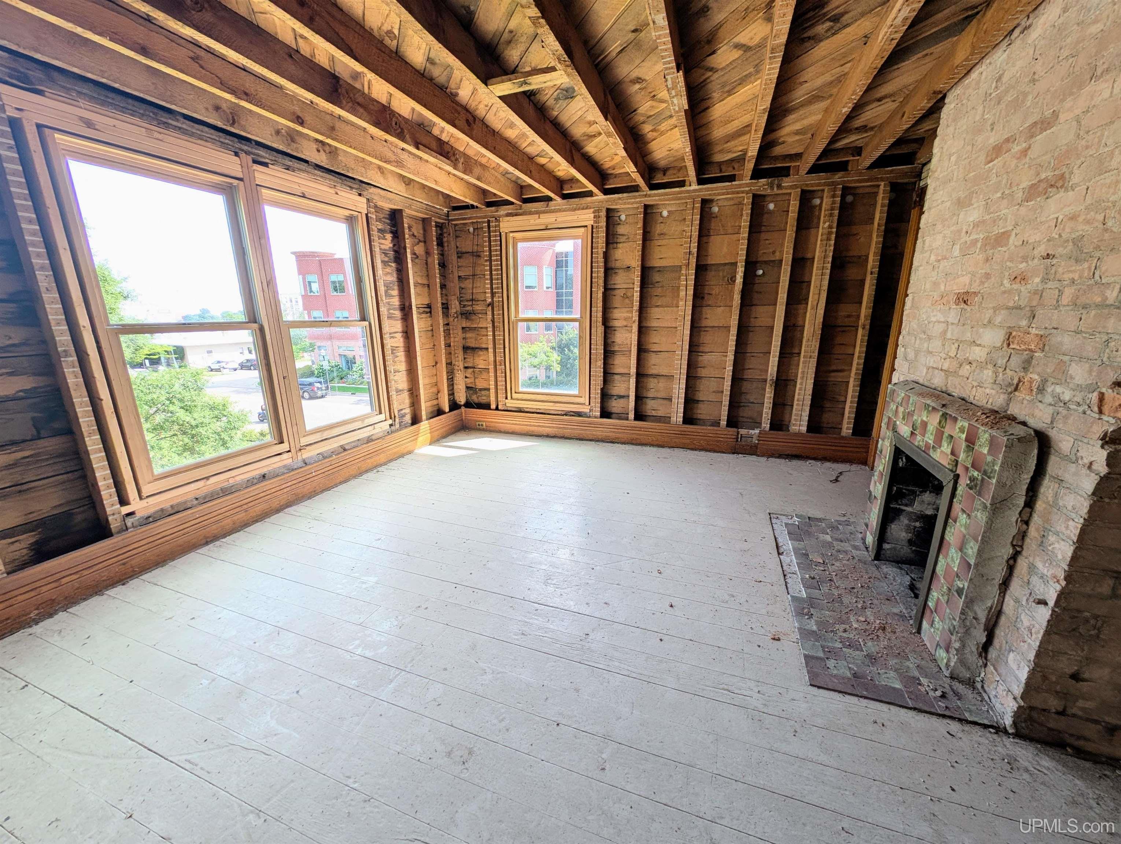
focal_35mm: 12
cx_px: 560
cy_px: 422
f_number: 1.95
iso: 37
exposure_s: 1/127
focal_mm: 2.23
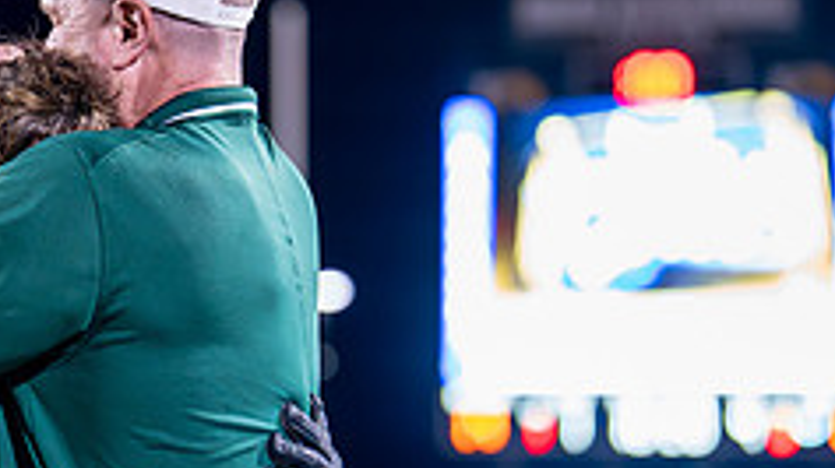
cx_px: 183
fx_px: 4116
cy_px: 237
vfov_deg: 6.5
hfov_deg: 11.5
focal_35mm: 186
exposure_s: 1/800
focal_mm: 50
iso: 1000
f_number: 1.2
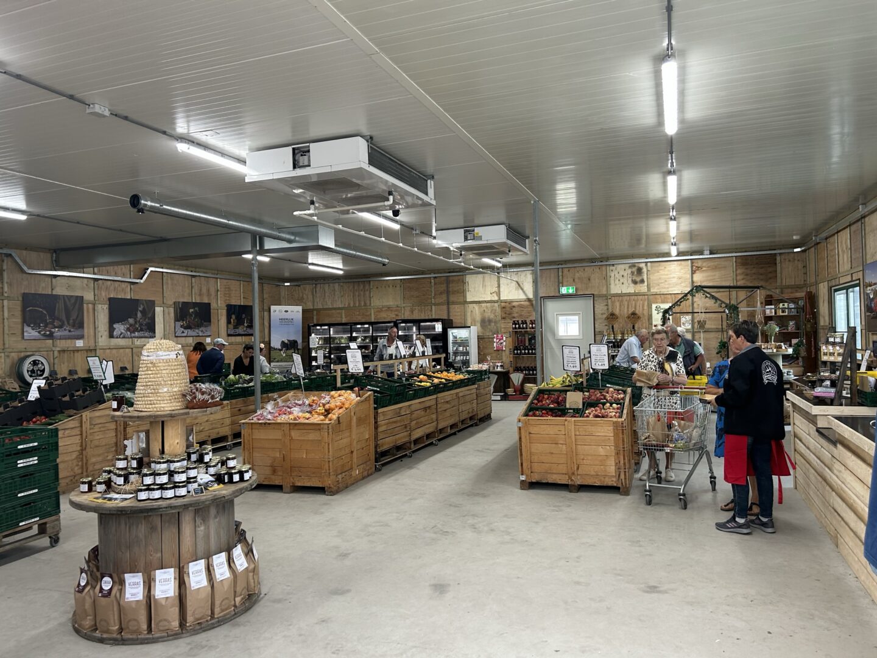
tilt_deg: +0.0
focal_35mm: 26
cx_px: 438
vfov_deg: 53.1
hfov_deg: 67.3
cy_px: 329
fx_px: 659
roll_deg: +3.2
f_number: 1.5
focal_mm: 5.7
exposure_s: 1/121
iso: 80
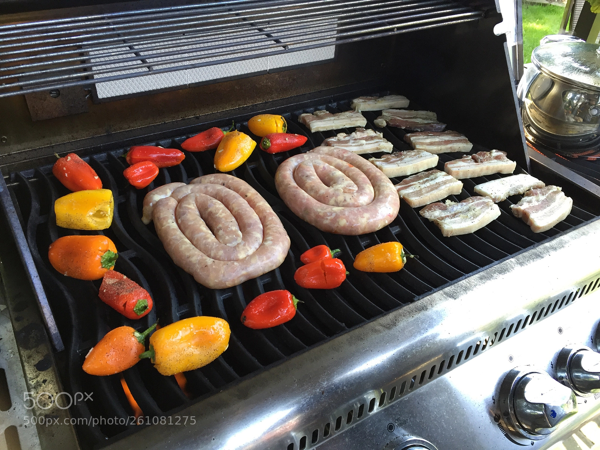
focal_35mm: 29
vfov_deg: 48.2
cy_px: 225
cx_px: 300
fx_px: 503
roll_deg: -3.7
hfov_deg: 61.7
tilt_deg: -37.1
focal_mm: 4.15
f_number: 2.2
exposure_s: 1/30
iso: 32
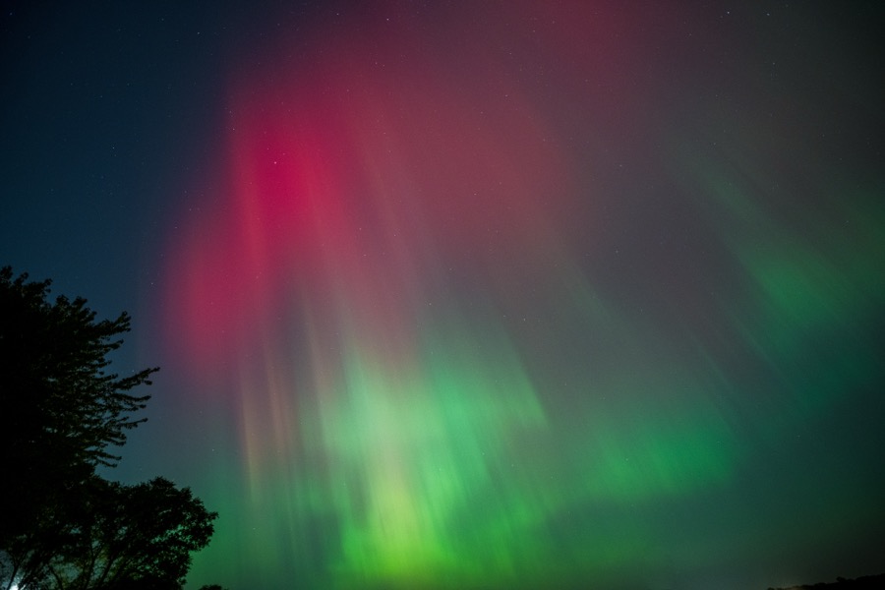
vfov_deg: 81.2
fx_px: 344
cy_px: 295
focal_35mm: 14
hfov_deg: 104.3
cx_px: 442
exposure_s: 2.5
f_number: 2.8
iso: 800
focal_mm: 14
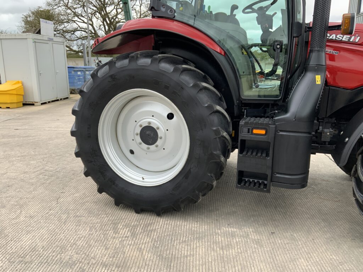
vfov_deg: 48.2
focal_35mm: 29
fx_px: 304
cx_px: 182
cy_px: 136
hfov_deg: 61.7
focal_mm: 3
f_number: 1.8
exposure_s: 1/380
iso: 16
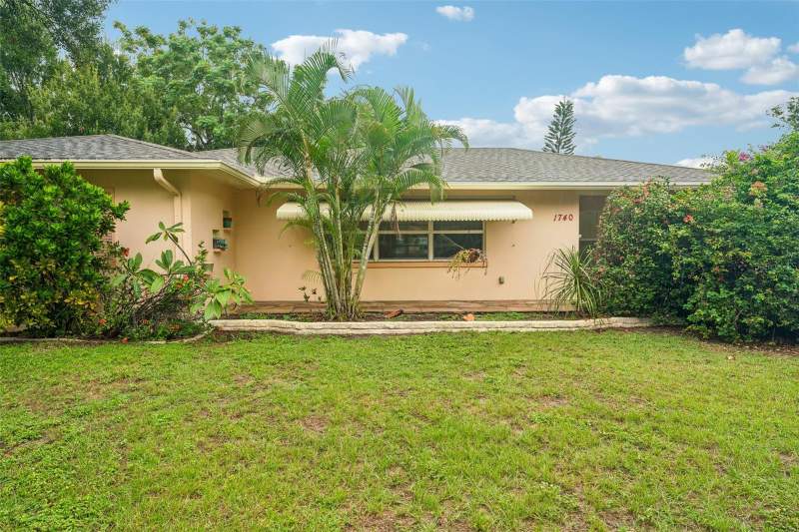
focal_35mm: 21
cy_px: 266
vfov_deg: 59.5
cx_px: 400
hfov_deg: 81.2
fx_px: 466
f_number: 8
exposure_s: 1/100
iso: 800
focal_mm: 21
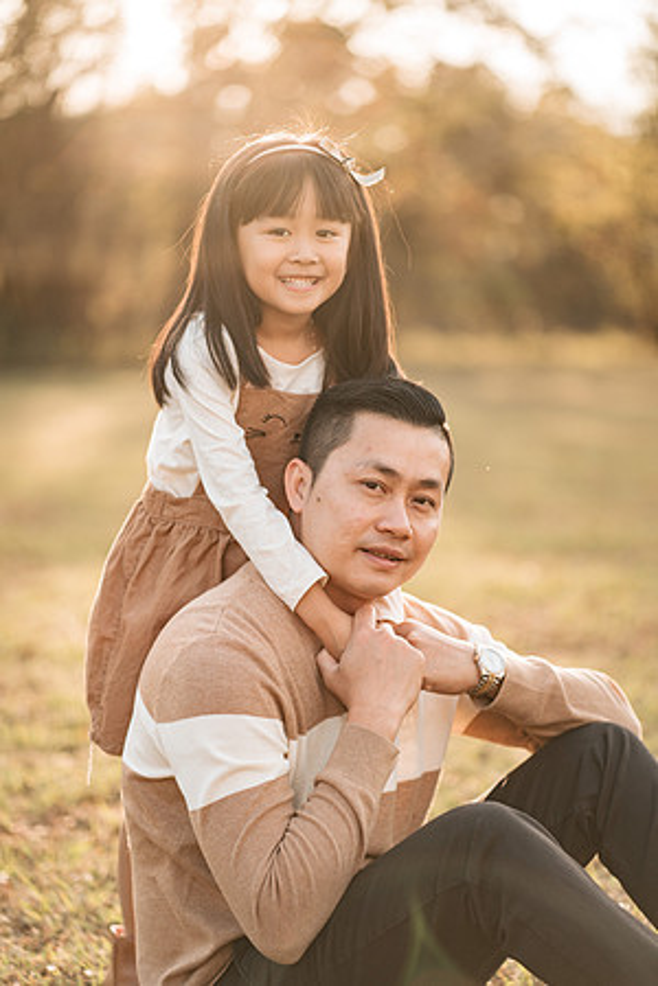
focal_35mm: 85
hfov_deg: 16.1
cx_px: 329
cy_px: 493
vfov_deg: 23.9
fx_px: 2330
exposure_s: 1/640
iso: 100
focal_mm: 85
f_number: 2
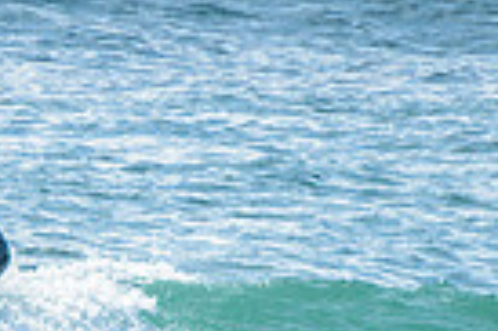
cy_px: 406
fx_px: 28711
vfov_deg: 0.7
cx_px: -96
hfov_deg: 1.0
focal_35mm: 2078
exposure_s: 1/1600
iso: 200
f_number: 7.1
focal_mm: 400
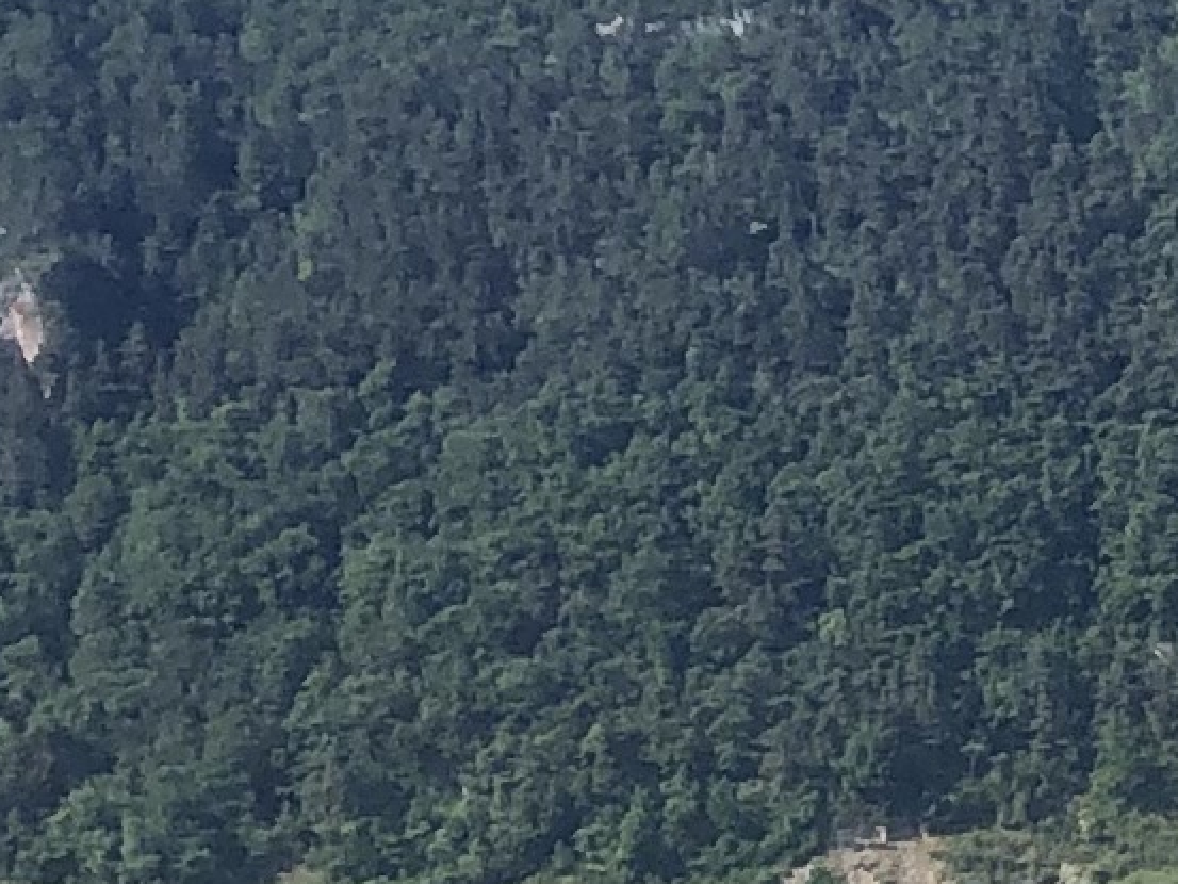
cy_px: 435
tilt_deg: +4.4
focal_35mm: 204
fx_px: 6944
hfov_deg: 9.0
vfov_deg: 7.3
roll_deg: +1.5
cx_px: 2599
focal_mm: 3.99
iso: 20
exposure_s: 1/1656
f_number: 1.8
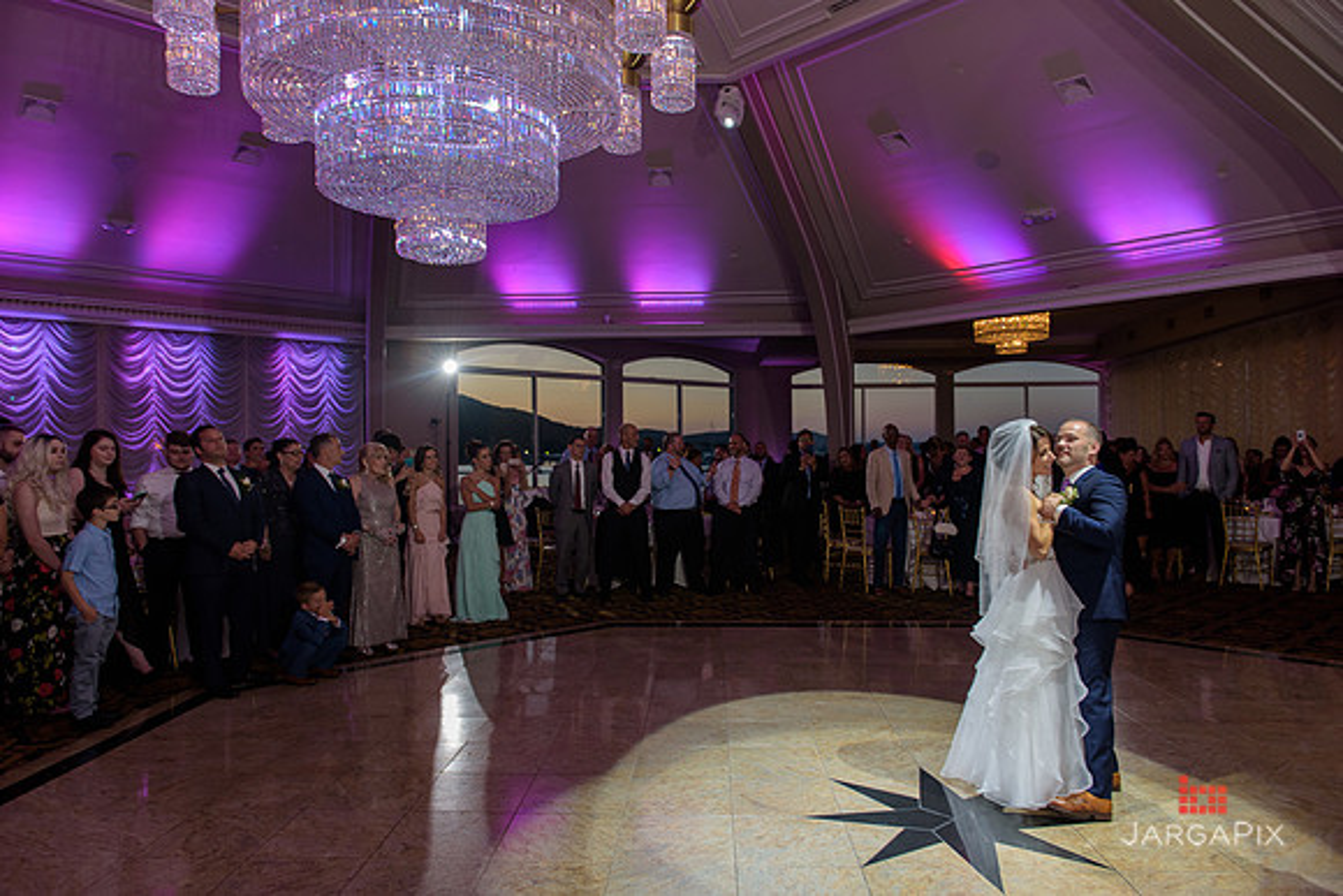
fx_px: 896
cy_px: 448
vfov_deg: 53.2
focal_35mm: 24
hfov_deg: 73.7
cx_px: 672
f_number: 3.2
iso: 640
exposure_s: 1/125
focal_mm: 24
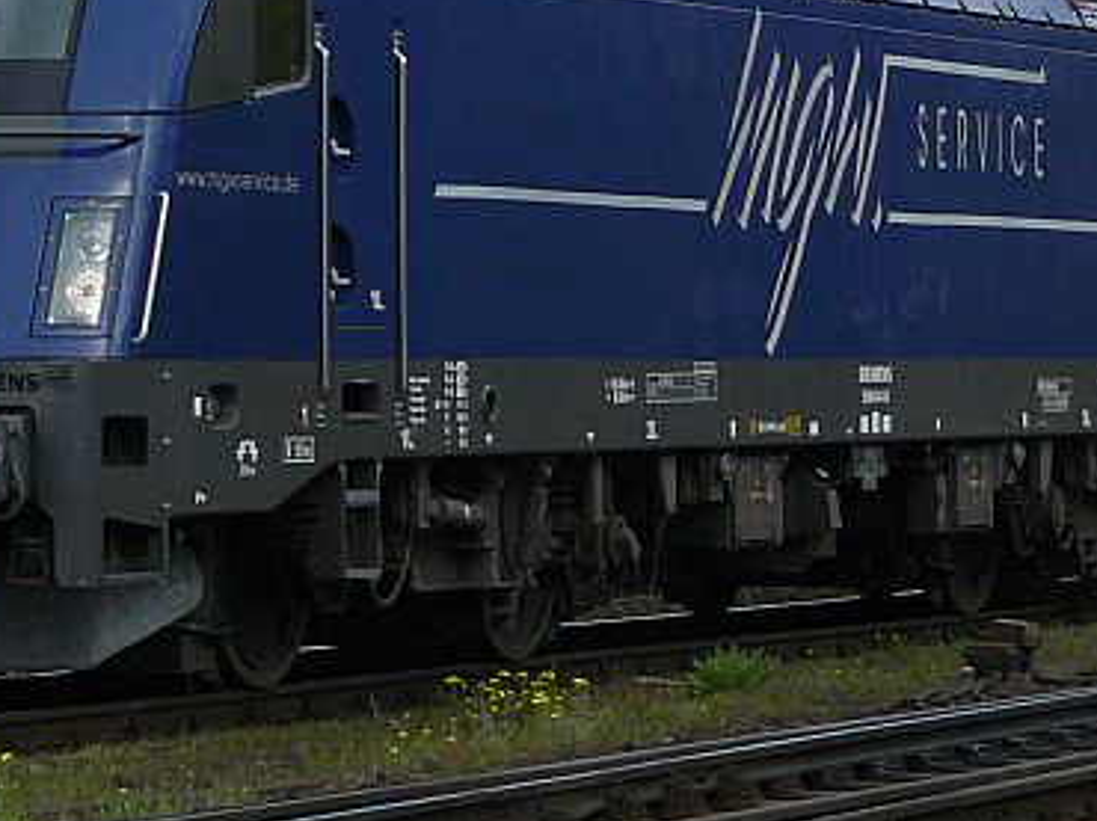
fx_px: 7506
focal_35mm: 237
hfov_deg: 8.4
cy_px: 107
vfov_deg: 6.3
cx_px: 457
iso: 100
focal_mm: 12.2
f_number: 3.6
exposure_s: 1/640
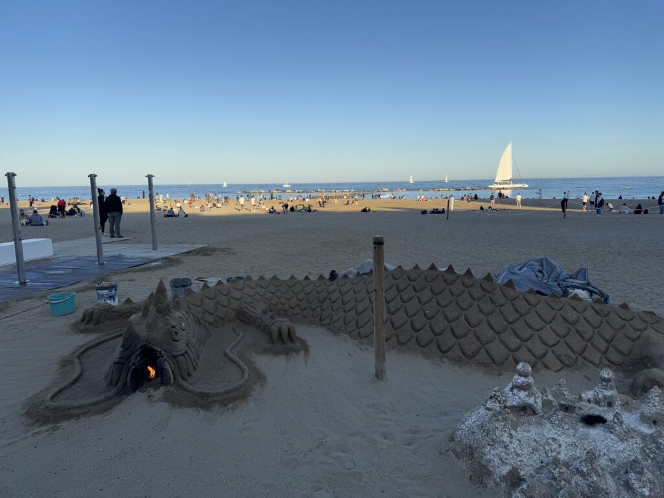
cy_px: 249
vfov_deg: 56.8
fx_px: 460
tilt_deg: -7.3
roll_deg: +1.5
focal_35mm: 24
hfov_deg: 71.6
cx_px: 332
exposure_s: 1/3413
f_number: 1.78
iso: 80
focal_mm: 6.76
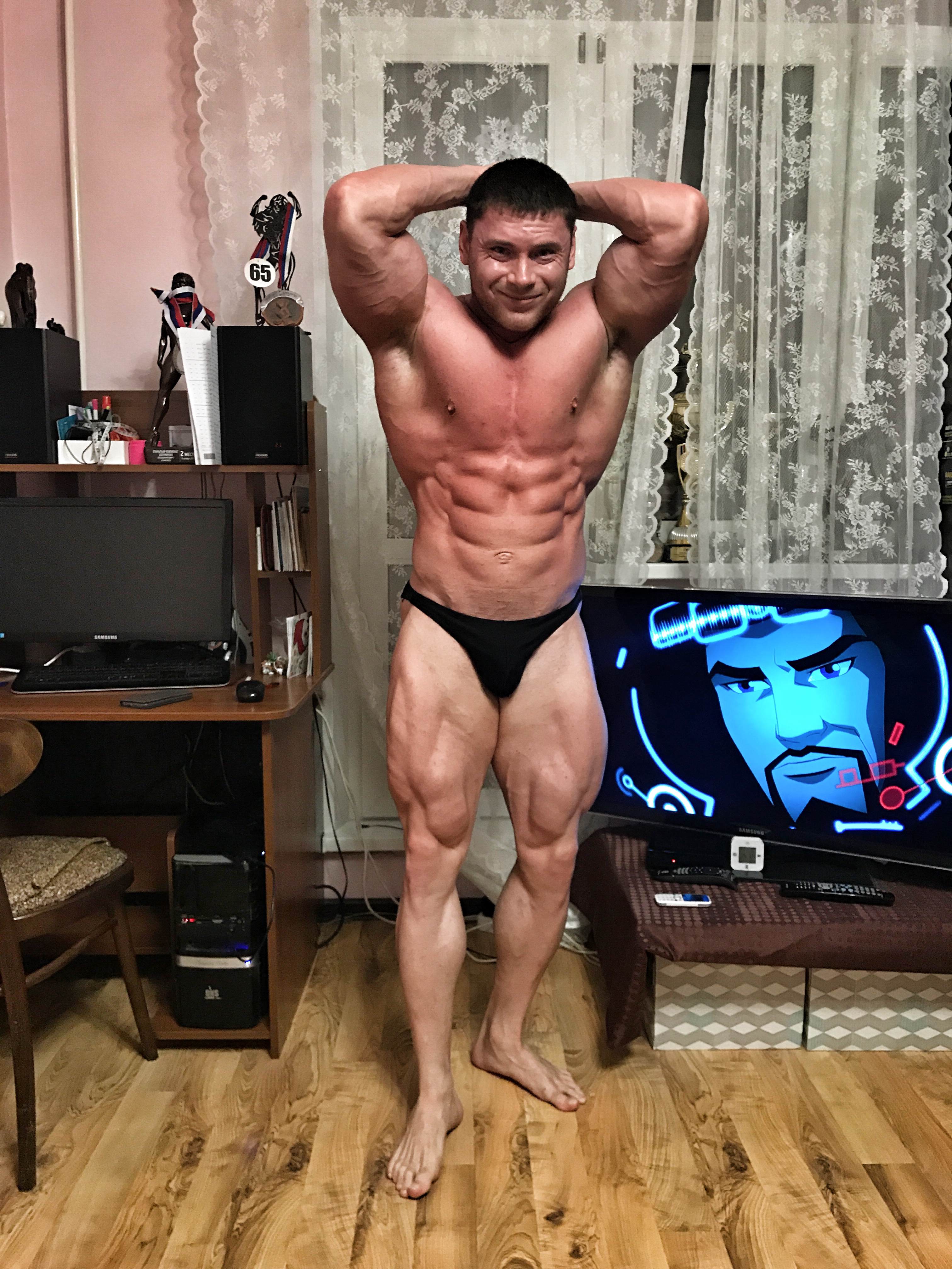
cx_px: 476
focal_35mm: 28
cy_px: 634
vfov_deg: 63.4
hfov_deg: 49.7
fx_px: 1027
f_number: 1.8
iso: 100
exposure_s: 1/17
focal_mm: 3.99
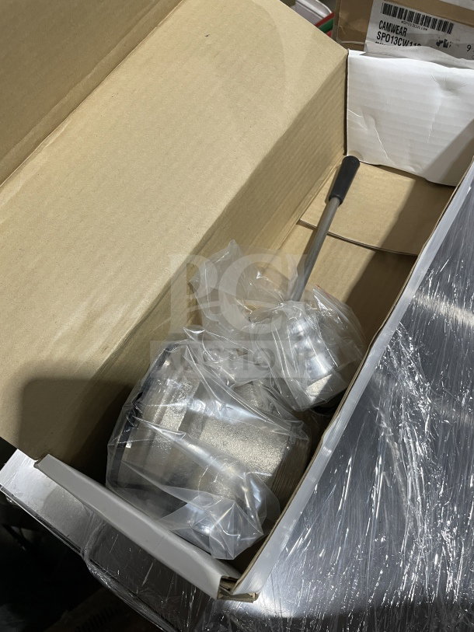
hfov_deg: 53.1
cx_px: 237
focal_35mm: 26
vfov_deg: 67.3
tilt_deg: -59.3
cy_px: 316
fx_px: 475
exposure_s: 1/72
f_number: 1.6
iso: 125
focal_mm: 4.2
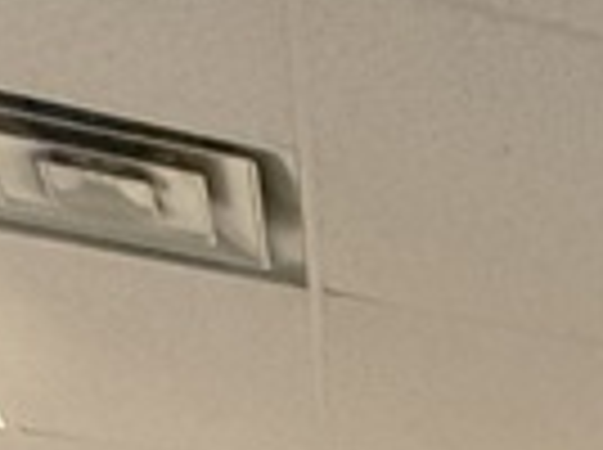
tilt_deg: -4.8
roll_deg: +1.2
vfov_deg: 10.6
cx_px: 1548
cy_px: 1264
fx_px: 1861
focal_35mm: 107
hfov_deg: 12.8
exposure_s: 1/60
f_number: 2.2
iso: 320
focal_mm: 2.22
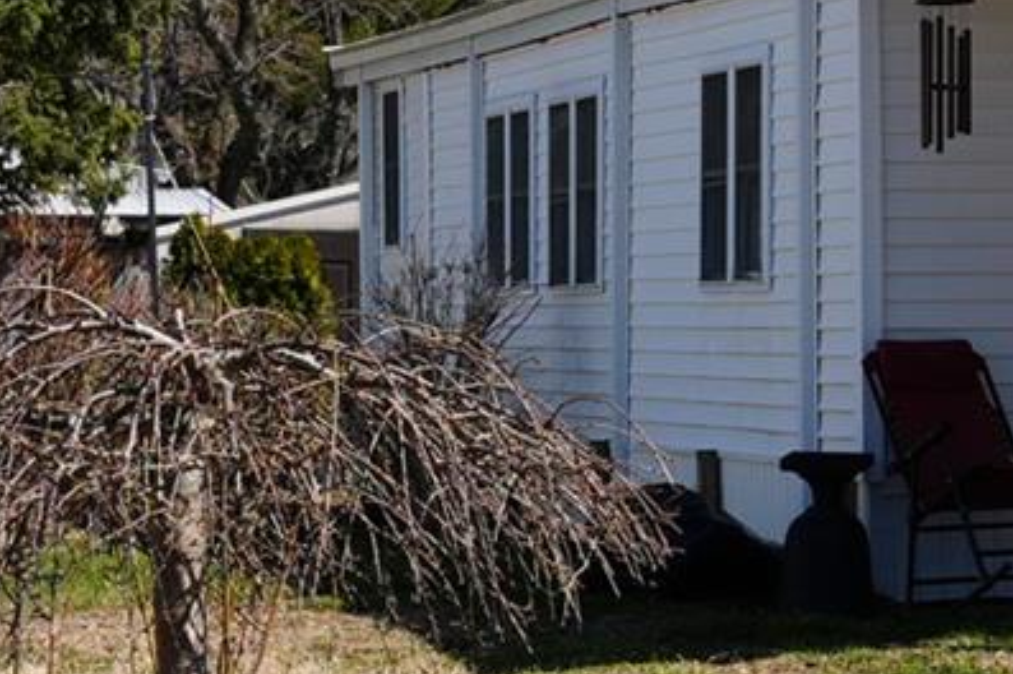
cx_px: 931
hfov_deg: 12.7
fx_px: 4527
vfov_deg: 8.4
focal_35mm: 161
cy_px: 834
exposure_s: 1/640
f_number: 5
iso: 100
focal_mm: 20.8
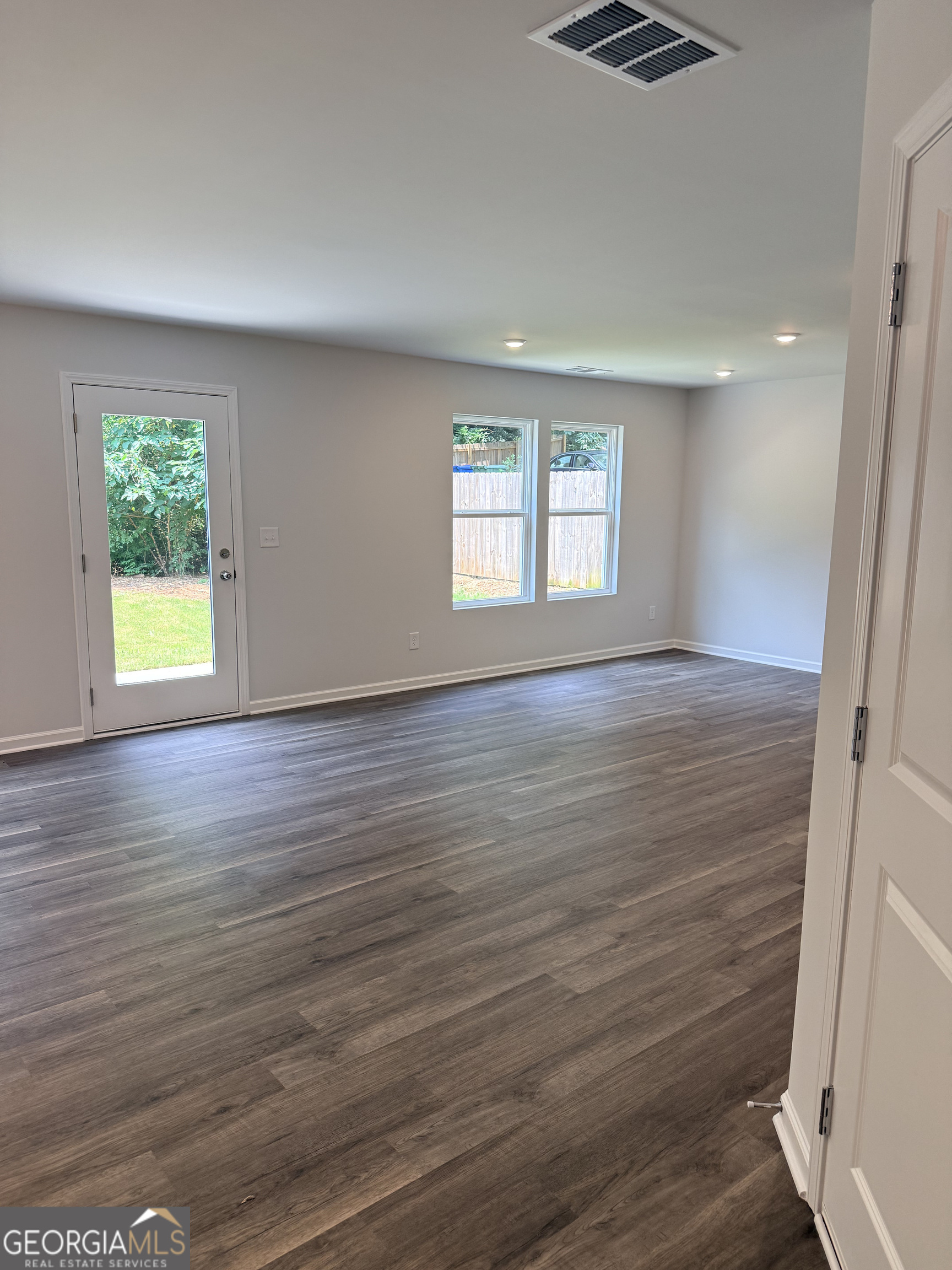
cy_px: 635
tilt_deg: -9.1
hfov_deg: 56.8
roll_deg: -0.5
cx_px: 476
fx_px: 880
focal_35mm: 24
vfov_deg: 71.6
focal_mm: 6.76
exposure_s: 1/218
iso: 160
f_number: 1.78
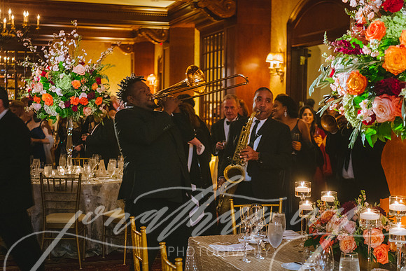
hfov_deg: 32.5
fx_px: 696
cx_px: 203
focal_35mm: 62
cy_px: 119
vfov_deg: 22.0
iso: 2000
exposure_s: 1/60
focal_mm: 55
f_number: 3.5
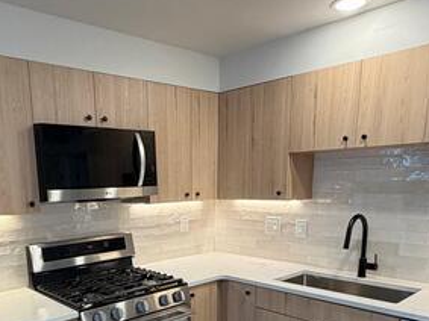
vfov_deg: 40.6
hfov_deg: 54.8
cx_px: 163
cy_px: 271
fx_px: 409
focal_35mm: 33
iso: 320
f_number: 2.2
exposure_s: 1/120
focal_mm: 2.22
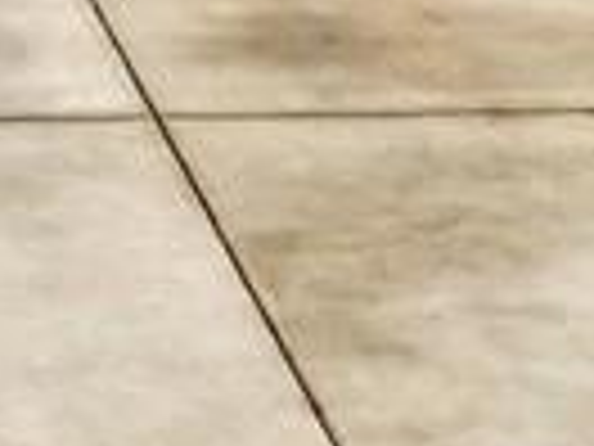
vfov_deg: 6.3
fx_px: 3466
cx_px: -657
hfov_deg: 9.1
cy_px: -1230
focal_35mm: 202
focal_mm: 4.7
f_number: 2.2
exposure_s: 1/5000
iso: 400
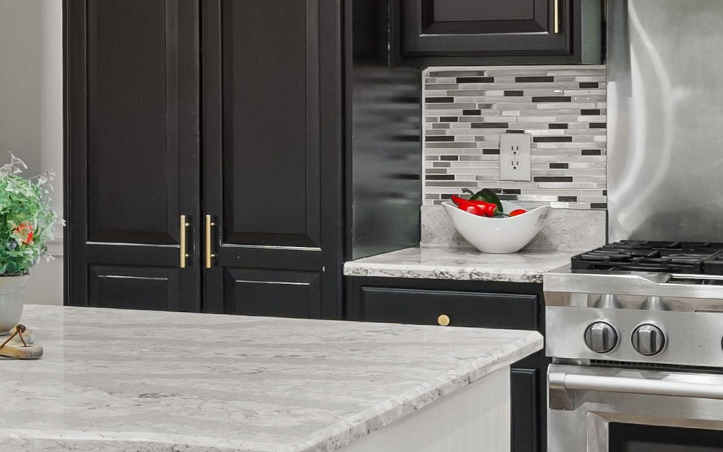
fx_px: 2010
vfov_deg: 12.8
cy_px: 72
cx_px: -103
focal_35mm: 102
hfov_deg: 19.4
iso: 400
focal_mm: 16
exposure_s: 1
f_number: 8
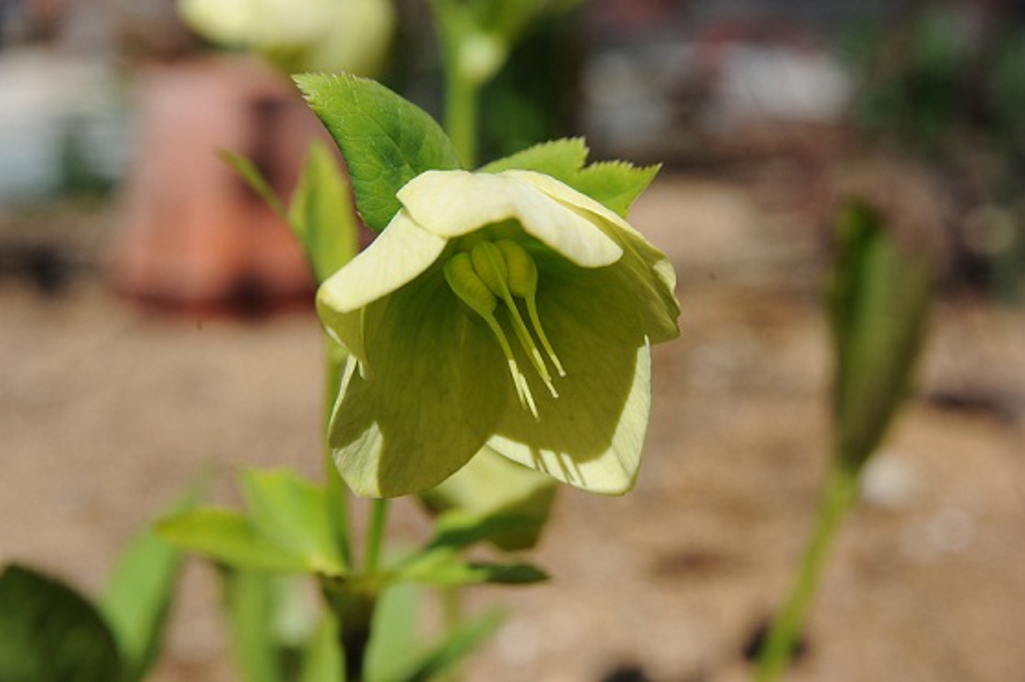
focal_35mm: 85
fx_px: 2418
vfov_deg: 16.0
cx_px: 512
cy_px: 341
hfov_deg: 23.9
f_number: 11
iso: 400
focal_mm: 85
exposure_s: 1/500
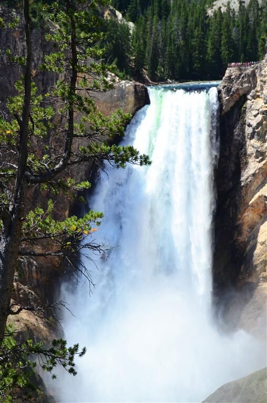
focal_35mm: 142
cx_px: 134
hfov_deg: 9.6
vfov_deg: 14.4
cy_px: 202
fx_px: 1594
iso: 200
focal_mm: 95
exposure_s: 1/500
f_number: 9
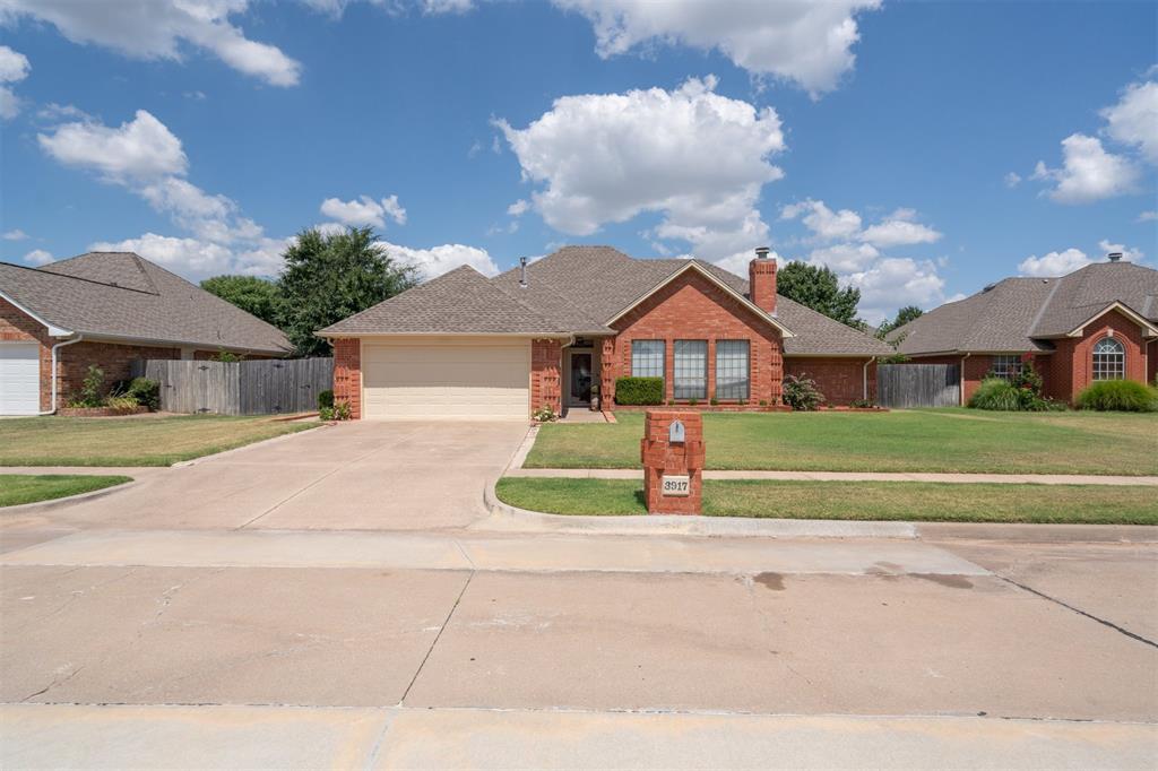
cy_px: 386
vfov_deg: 61.9
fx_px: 643
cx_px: 579
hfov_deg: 84.0
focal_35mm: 20
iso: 200
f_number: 7.1
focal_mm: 20
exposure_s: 1/2000
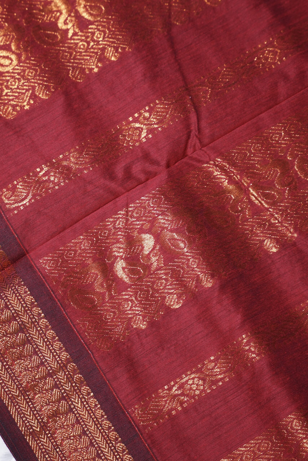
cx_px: 154
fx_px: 1347
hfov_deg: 13.0
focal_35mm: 105
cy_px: 230
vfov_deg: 19.5
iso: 400
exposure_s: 1/200
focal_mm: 70
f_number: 2.8
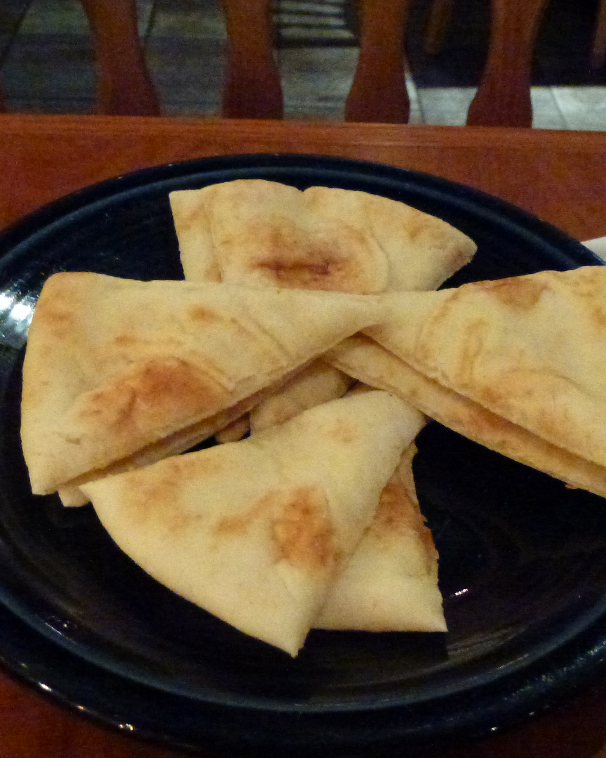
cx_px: 337
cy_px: 452
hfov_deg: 38.2
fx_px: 874
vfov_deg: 46.6
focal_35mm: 39
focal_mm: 4.3
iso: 1250
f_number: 3.3
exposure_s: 1/15
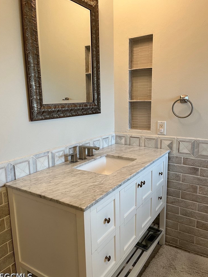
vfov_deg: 65.3
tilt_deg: -11.8
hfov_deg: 51.4
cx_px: 105
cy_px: 139
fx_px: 216
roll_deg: +1.3
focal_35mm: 27
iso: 125
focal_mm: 5.1
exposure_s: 1/60
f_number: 1.6
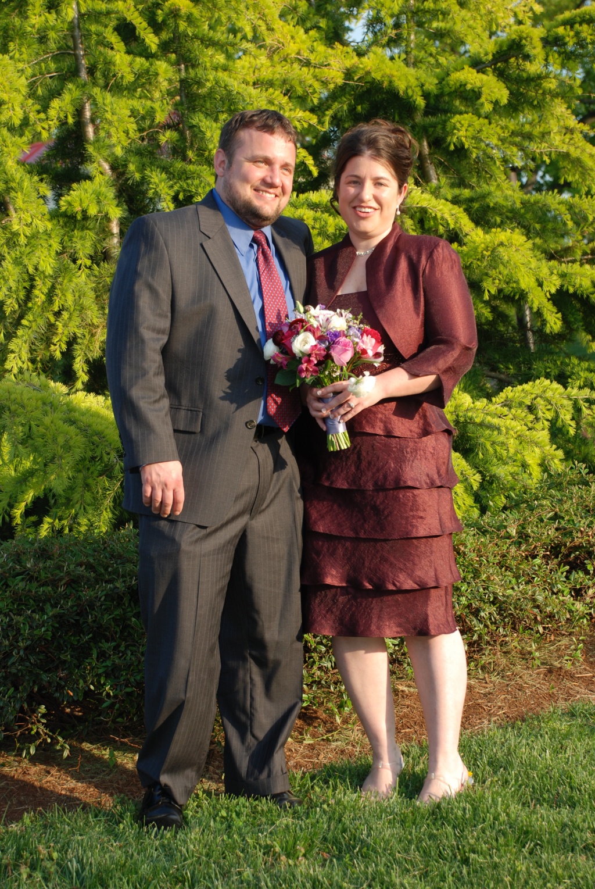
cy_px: 444
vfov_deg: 26.0
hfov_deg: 17.5
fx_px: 1928
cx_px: 298
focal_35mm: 78
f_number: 5.6
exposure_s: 1/125
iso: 140
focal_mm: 52
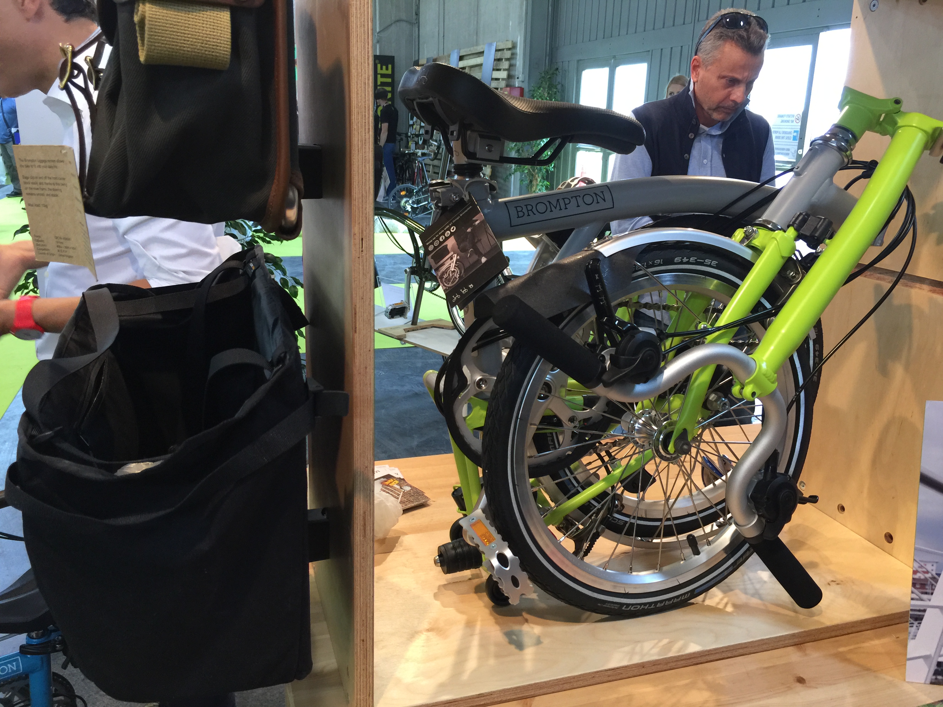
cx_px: 472
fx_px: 790
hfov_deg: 61.7
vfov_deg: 48.2
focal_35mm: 29
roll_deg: -0.4
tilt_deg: -16.5
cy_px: 354
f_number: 2.2
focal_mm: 4.15
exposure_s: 1/33
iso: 80
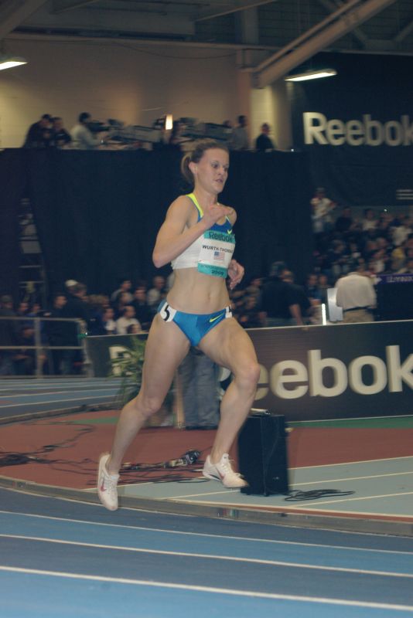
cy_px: 309
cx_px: 206
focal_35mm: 120
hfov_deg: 11.4
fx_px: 2063
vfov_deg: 17.1
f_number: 5.6
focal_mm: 80
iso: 800
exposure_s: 1/100
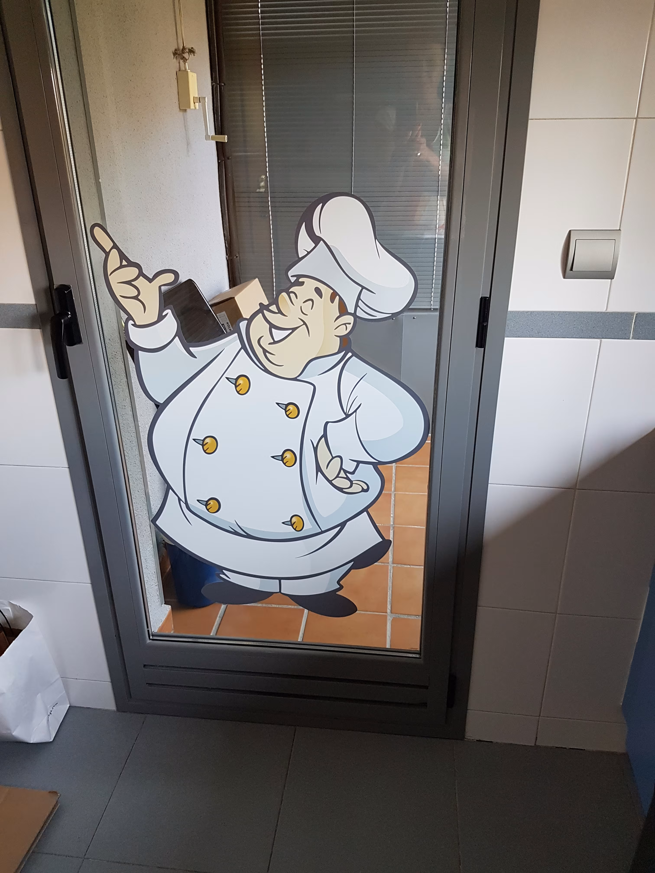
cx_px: 328
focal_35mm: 26
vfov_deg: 67.3
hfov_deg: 53.1
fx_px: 656
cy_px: 436
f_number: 1.7
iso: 125
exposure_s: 1/50
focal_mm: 4.2
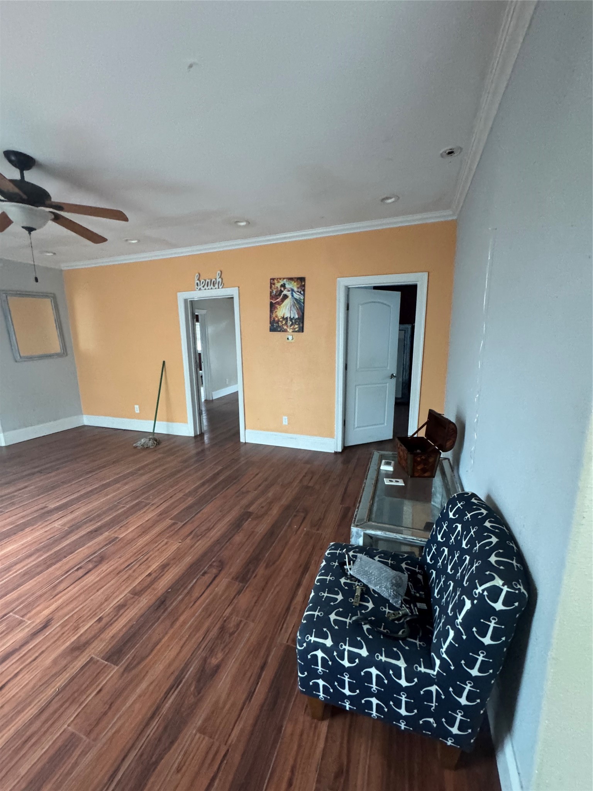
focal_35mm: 14
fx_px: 320
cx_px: 296
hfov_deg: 85.7
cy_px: 396
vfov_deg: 102.1
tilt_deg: -8.2
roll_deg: +0.8
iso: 640
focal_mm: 2.22
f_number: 2.2
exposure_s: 1/60
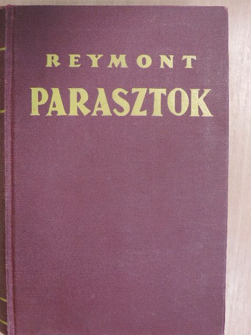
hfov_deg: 30.9
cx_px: 126
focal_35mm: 47
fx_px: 454
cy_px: 168
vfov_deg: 40.4
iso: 1600
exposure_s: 1/60
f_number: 3.5
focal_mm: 8.3
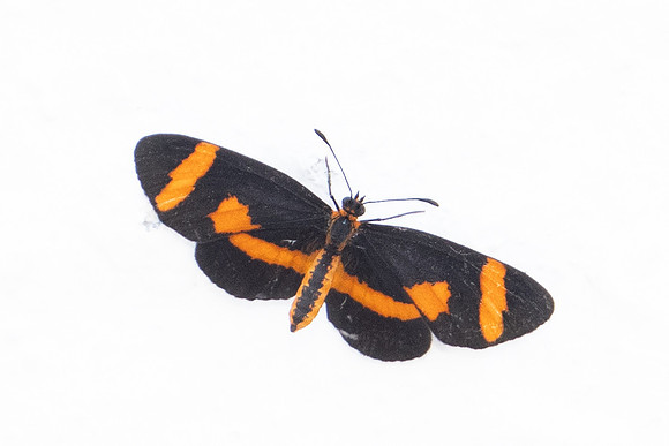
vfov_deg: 5.3
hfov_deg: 7.9
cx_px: 94
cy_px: 367
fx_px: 4810
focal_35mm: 259
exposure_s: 1/250
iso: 800
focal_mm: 35
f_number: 5
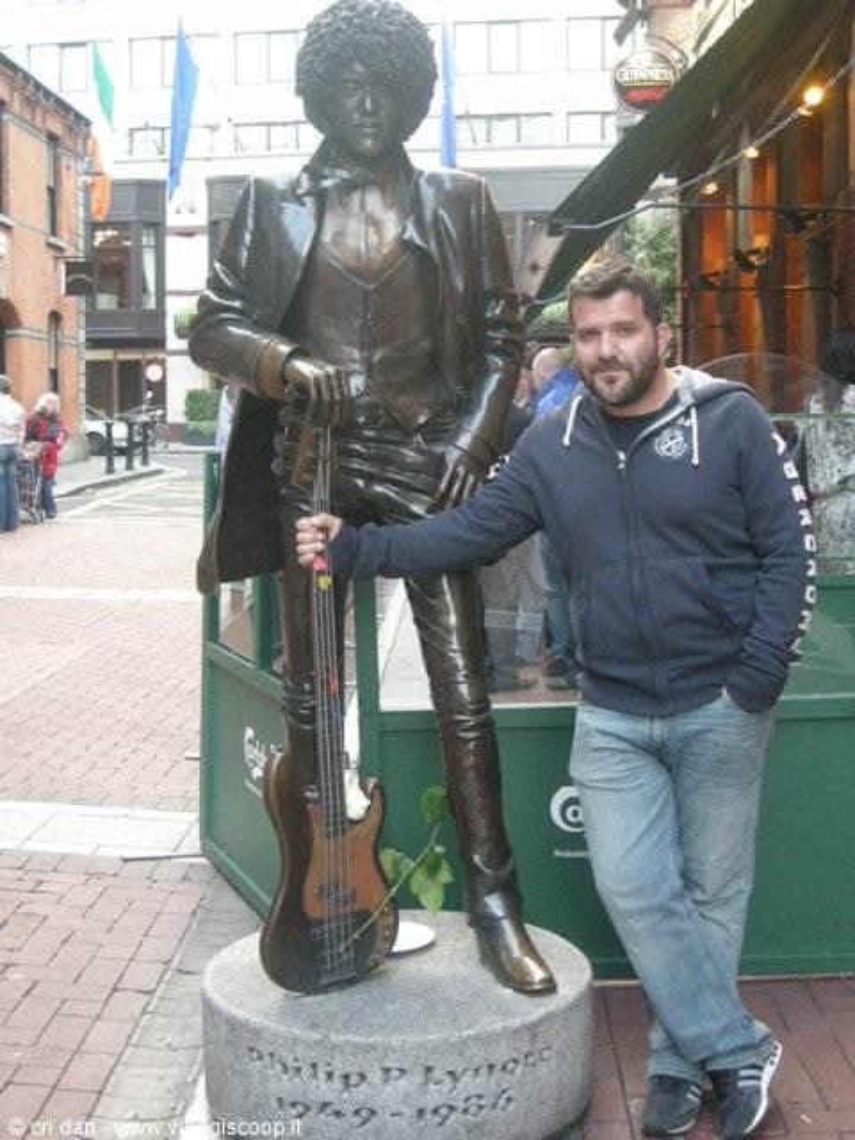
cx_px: 428
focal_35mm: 48
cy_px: 570
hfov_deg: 30.3
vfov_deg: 39.7
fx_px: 1581
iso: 400
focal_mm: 10.1
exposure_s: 1/51.4
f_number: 3.1
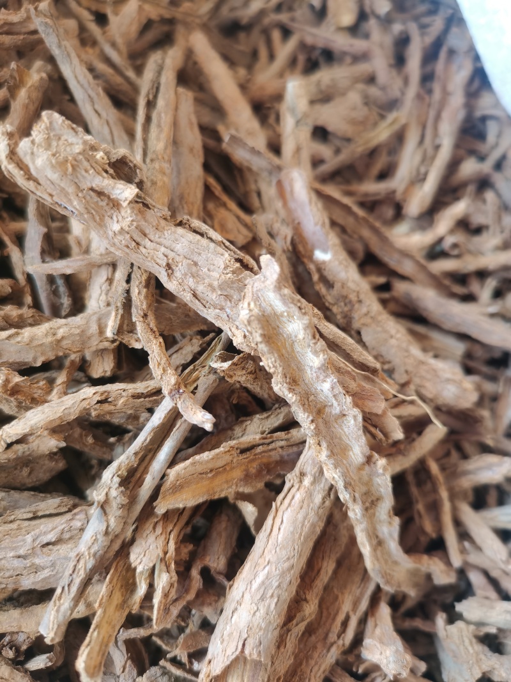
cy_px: 341
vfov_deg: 65.3
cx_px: 256
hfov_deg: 51.3
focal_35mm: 27
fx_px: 532
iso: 160
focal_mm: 5.58
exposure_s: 1/120
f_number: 1.8
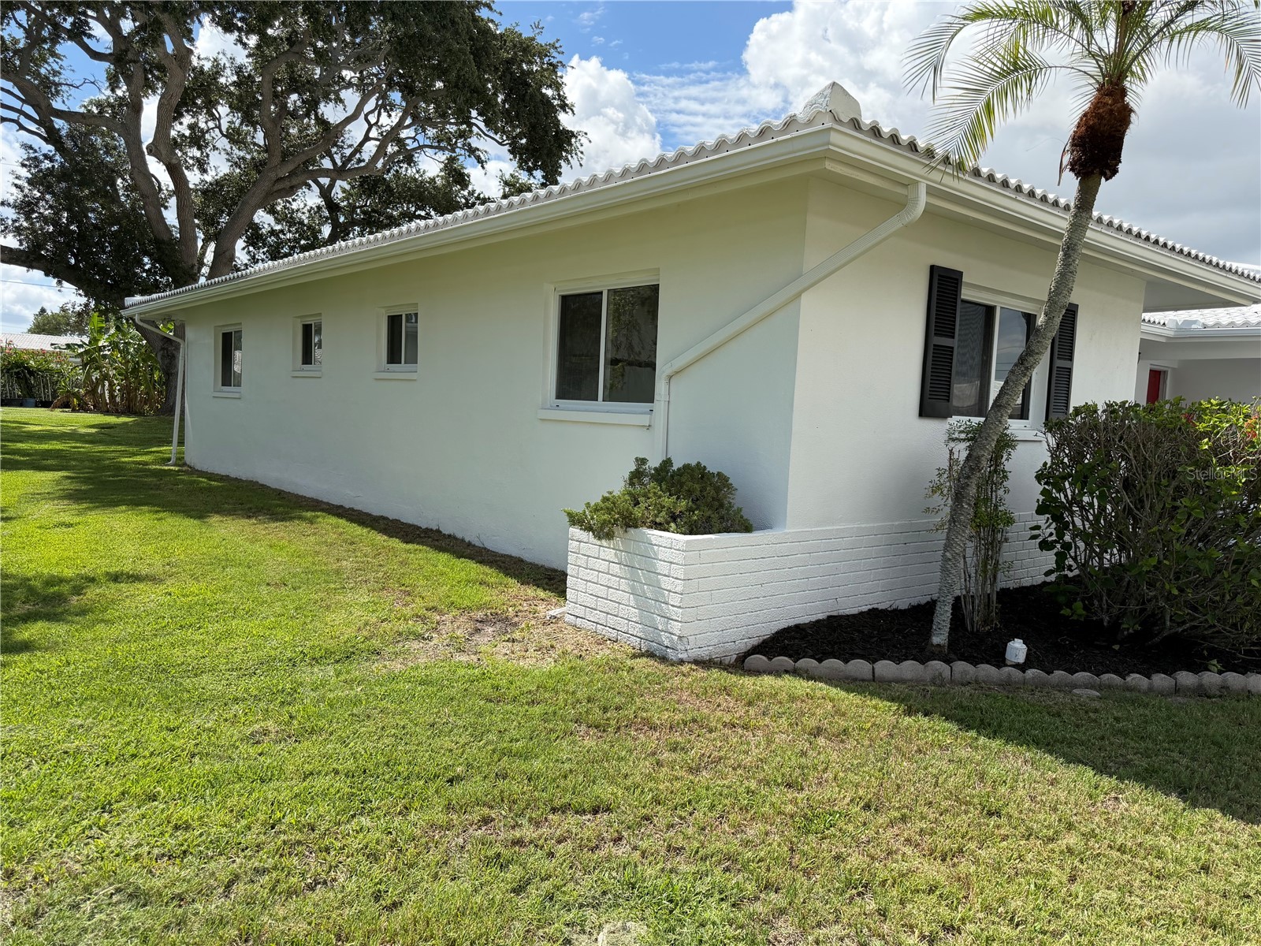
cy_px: 473
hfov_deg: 71.6
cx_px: 630
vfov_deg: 56.8
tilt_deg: -4.0
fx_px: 874
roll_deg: -2.2
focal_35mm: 24
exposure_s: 1/5319
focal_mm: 6.76
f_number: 1.78
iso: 100
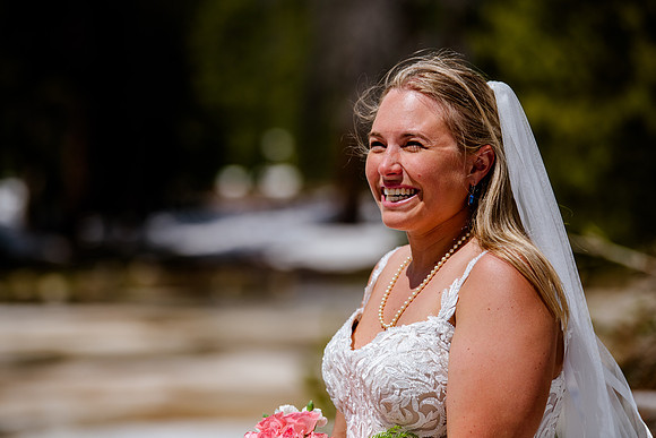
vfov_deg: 8.0
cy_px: 209
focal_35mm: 171
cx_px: 328
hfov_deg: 12.0
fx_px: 3123
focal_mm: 160
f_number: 3.5
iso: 160
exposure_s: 1/8000
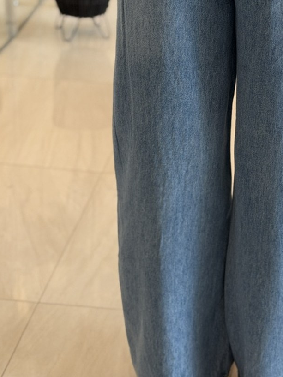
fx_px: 1024
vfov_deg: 20.7
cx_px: 242
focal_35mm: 94
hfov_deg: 15.6
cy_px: 96
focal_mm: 6.76
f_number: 1.78
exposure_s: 1/60
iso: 250
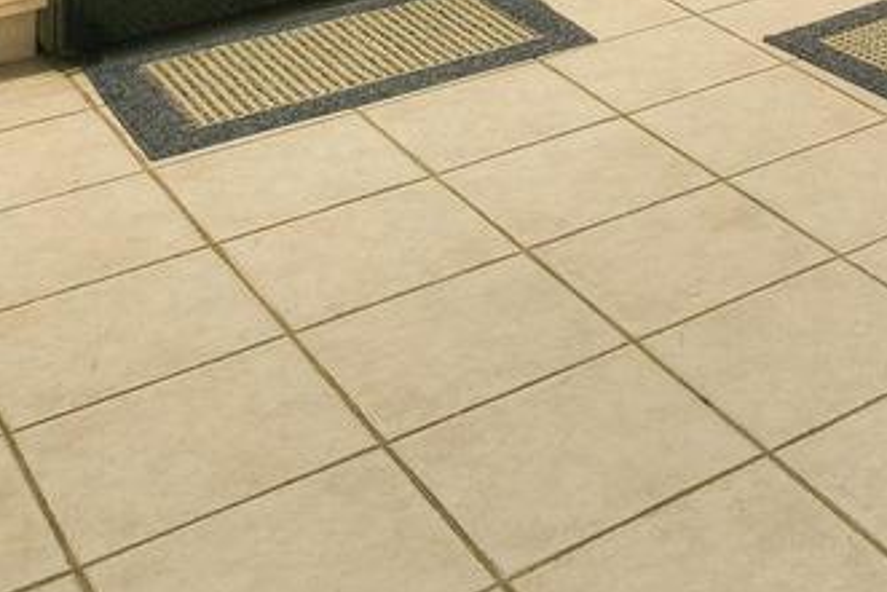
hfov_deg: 24.3
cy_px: -621
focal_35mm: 74
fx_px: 1824
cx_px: 1112
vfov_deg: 14.8
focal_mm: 17
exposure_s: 2.5
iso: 100
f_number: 18
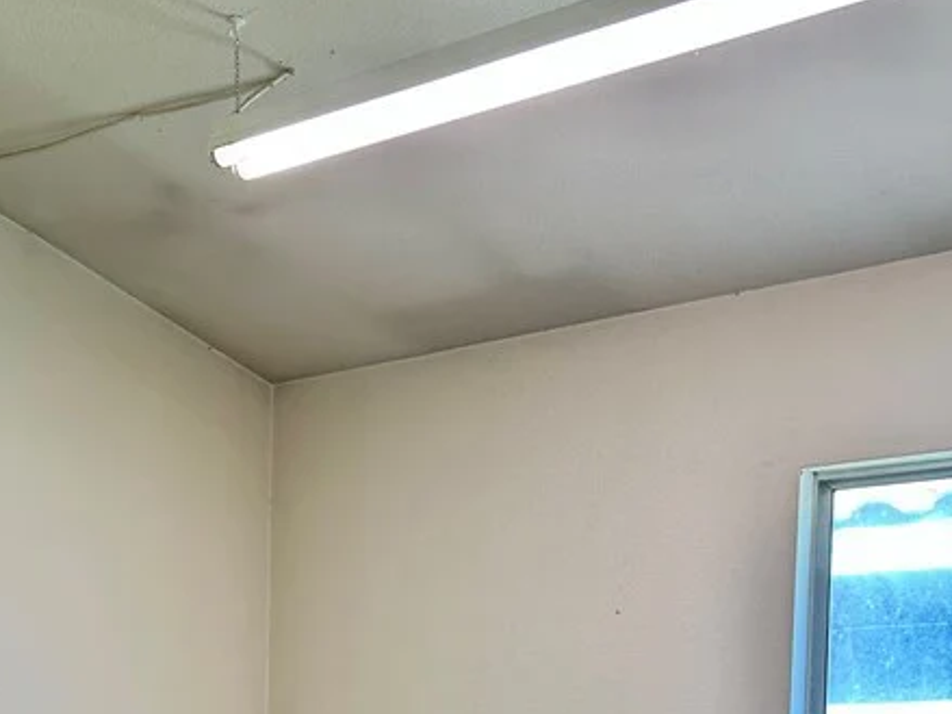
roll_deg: -1.6
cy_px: 823
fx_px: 1540
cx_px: 295
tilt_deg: -2.3
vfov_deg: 24.1
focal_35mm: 56
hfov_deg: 34.0
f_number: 1.78
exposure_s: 1/120
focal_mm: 6.86
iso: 125
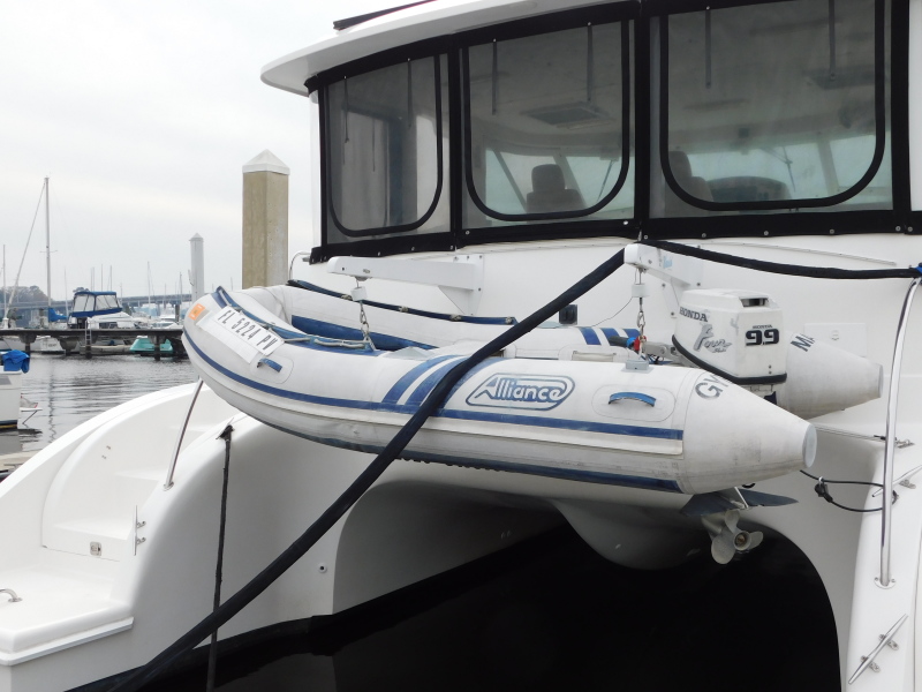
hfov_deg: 51.4
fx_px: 959
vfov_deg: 39.7
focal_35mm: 36
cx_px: 461
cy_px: 346
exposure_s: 1/800
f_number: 3.5
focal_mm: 6.3
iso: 125
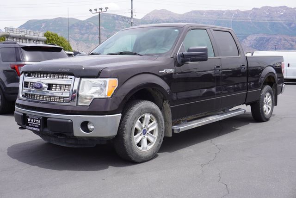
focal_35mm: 40
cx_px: 148
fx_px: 333
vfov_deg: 33.1
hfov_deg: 47.9
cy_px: 99
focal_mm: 27
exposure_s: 1/125
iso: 100
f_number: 9
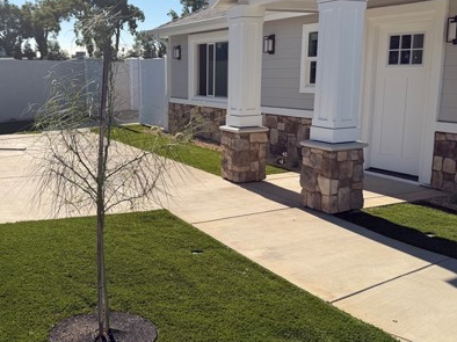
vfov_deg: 36.8
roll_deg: +1.0
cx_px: 173
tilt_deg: -11.7
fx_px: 515
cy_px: 172
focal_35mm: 39
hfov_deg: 47.5
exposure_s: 1/6173
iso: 80
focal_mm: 6.76
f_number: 1.78
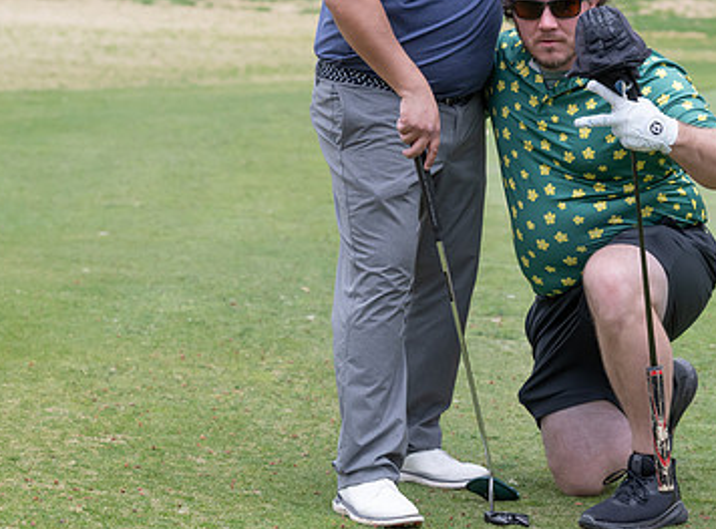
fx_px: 3395
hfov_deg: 12.0
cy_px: 103
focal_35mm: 165
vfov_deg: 8.9
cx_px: 578
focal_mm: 84
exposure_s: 1/500
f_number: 5
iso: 560
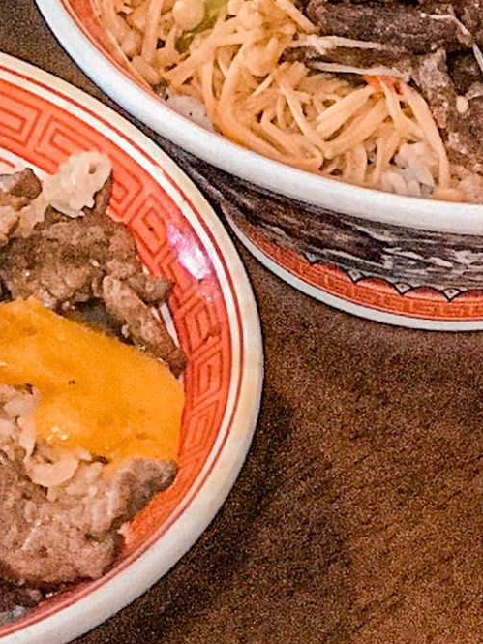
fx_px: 4352
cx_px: -257
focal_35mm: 234
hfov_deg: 6.3
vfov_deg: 8.2
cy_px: -478
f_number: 2.8
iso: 200
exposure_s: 1/50
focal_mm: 6.6
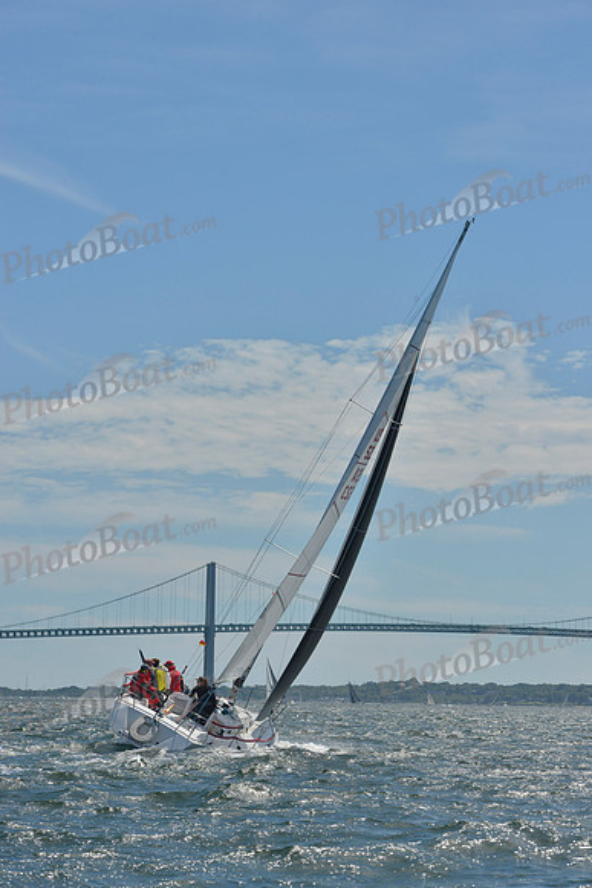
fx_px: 2712
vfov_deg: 18.6
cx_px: 296
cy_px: 444
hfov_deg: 12.5
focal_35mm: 110
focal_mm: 110
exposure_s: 1/1250
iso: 280
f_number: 11
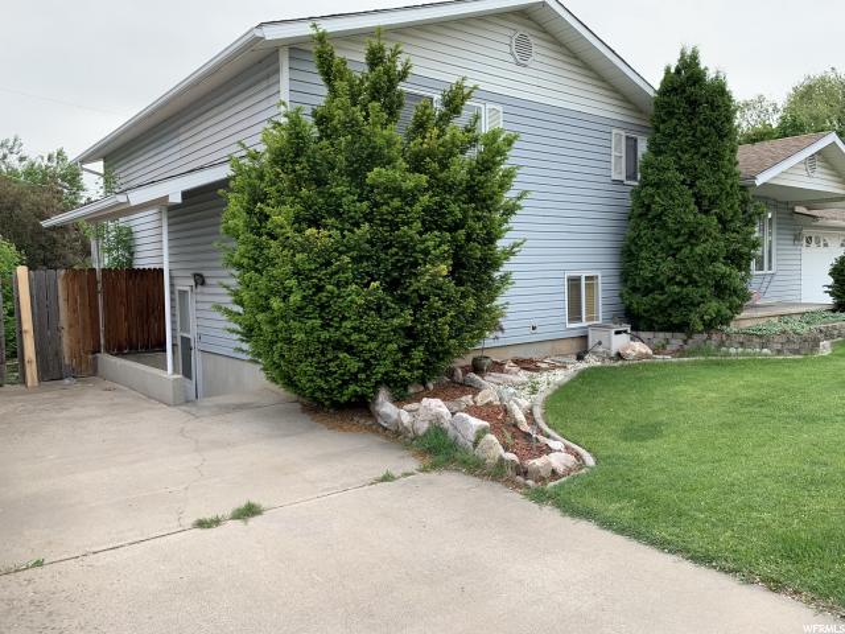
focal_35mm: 26
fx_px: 635
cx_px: 422
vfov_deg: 53.1
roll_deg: +0.8
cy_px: 317
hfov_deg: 67.3
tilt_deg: -2.4
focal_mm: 4.25
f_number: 1.8
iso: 25
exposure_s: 1/212
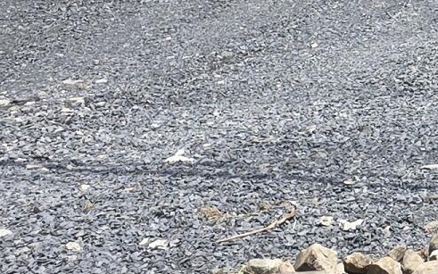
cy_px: -308
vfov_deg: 8.3
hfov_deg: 12.0
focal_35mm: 149
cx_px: 965
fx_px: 1779
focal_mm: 6.3
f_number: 1.7
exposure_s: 1/479
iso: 12
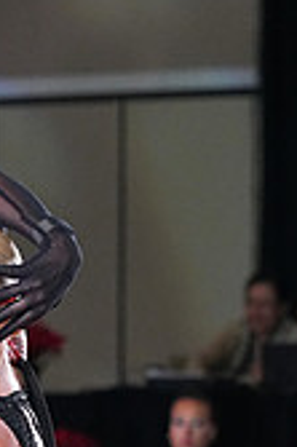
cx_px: -9
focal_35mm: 463
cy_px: 594
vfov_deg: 4.4
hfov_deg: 3.0
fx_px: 5741
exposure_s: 1/400
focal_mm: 133
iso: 6400
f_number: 5
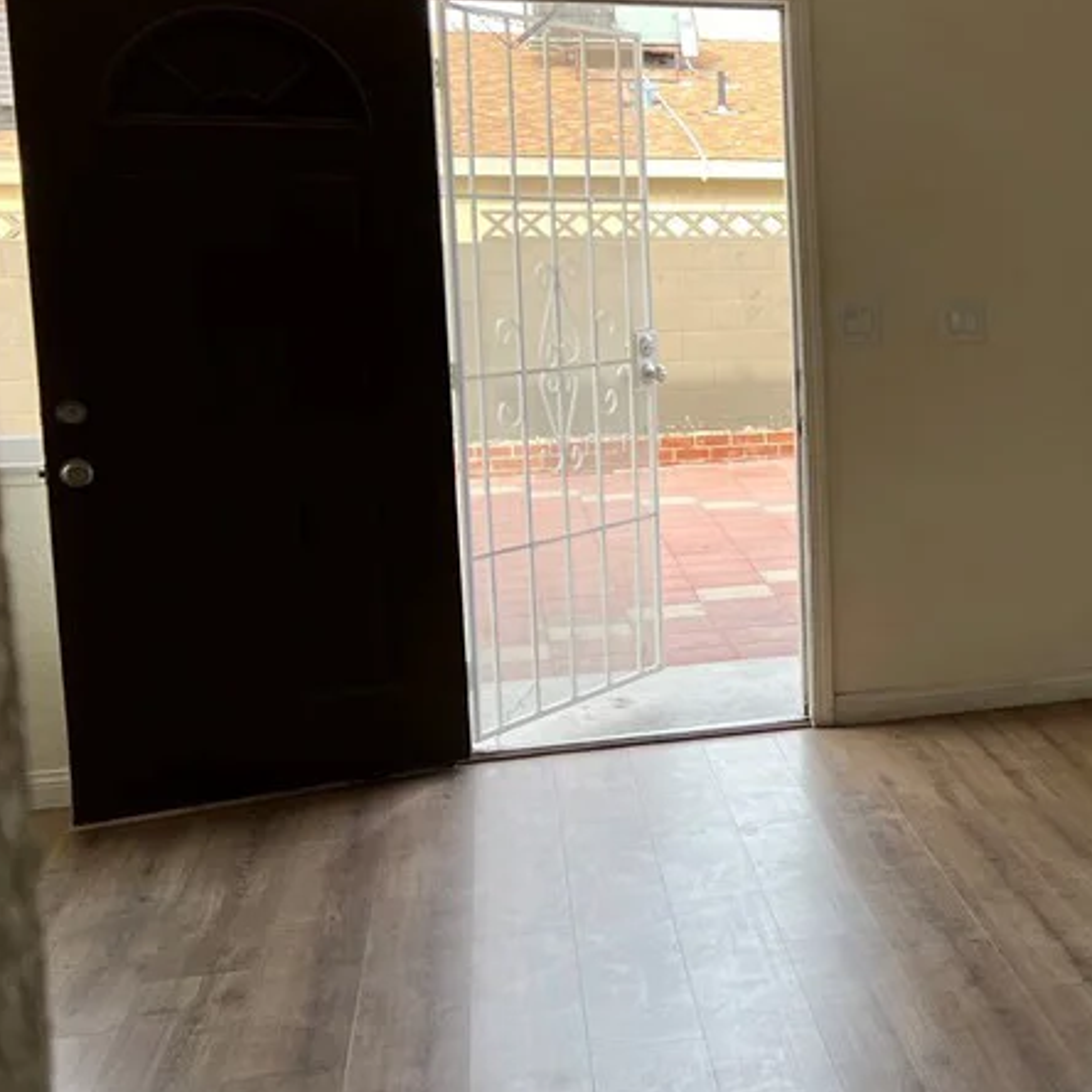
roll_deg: +0.8
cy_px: 445
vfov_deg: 32.1
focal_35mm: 53
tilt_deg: -7.1
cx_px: 1220
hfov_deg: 29.0
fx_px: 1892
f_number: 1.5
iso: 40
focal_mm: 5.7
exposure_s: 1/185
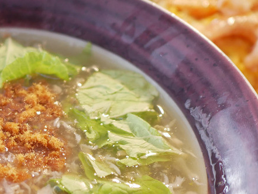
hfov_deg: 26.9
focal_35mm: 68
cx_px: -1
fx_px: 507
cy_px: 183
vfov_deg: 21.1
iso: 640
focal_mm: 15
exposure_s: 1/60
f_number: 1.7
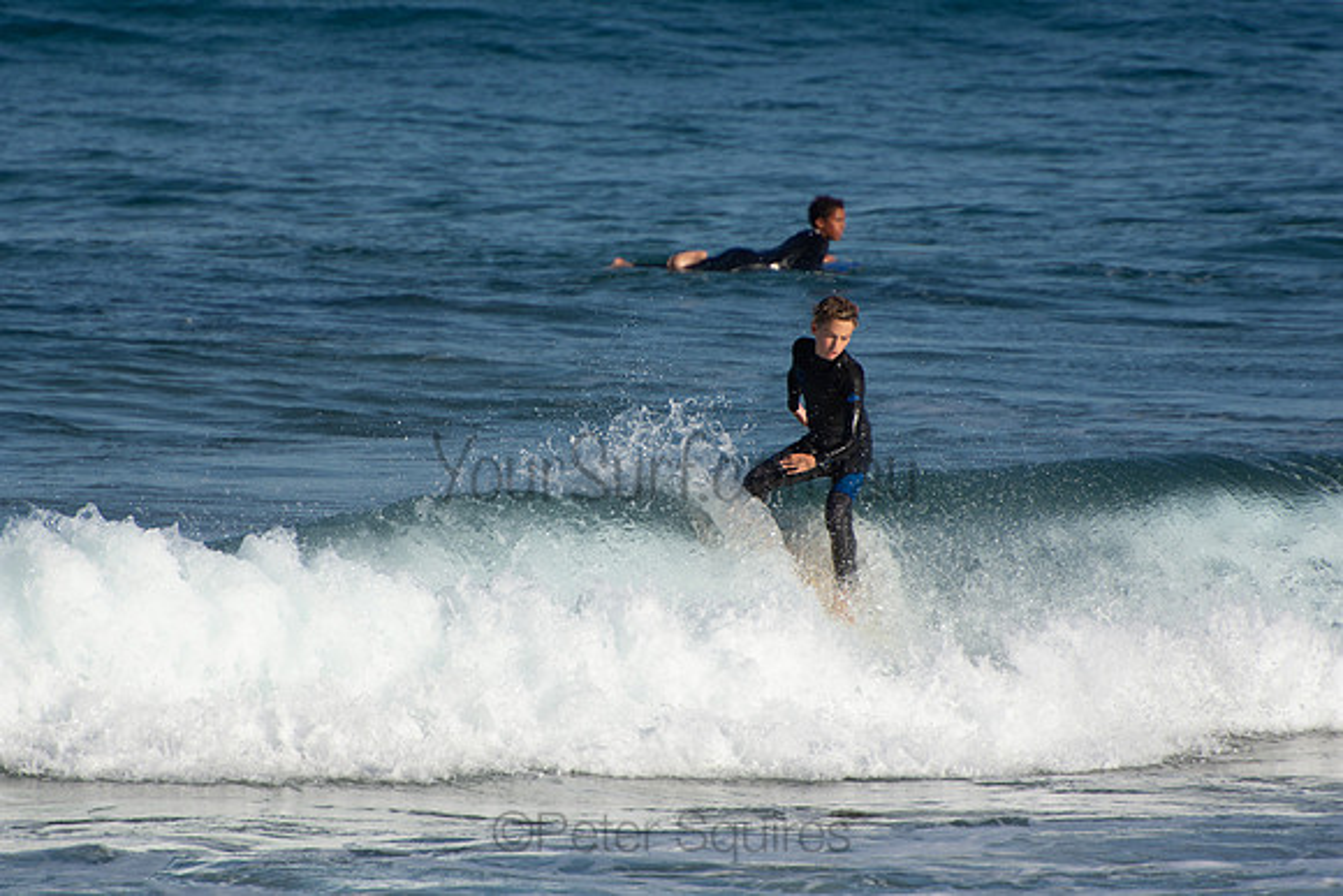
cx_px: 672
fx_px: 22388
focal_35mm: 600
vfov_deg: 2.3
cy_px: 448
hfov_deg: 3.4
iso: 140
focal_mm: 400
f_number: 5.6
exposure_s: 1/1000
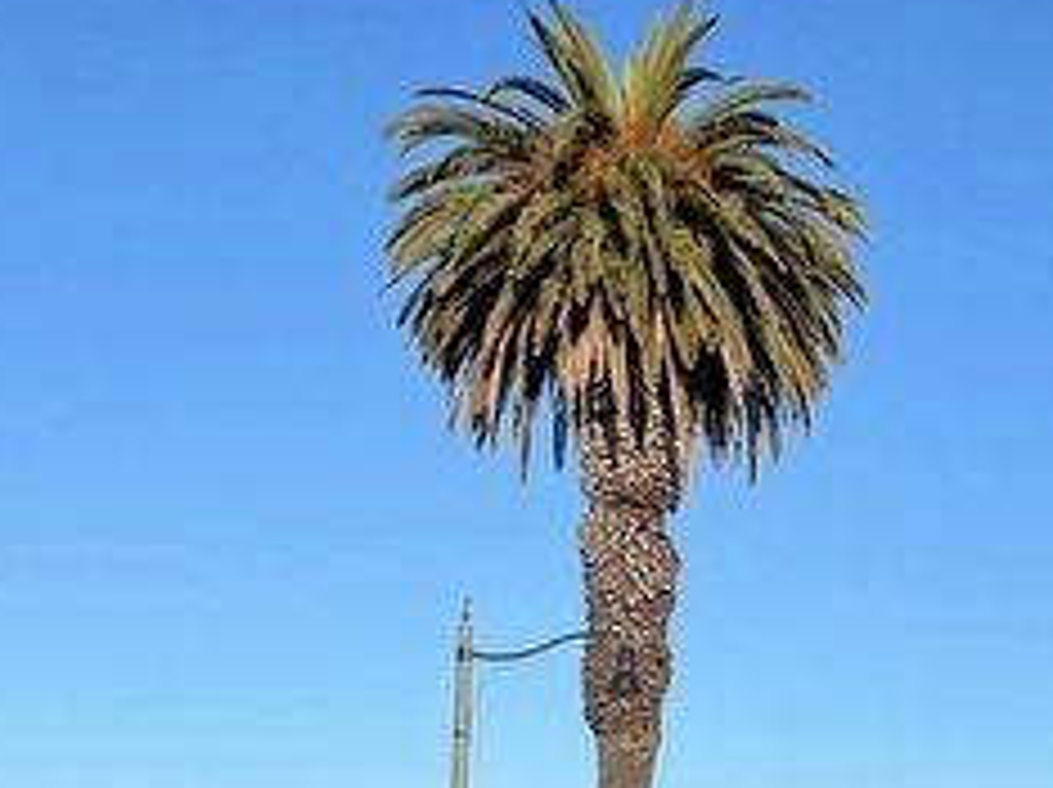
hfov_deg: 21.1
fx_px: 2705
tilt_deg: +2.3
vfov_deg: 16.1
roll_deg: +1.1
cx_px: 1120
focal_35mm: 89
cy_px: 851
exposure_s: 1/3311
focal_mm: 5.1
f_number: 1.6
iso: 50
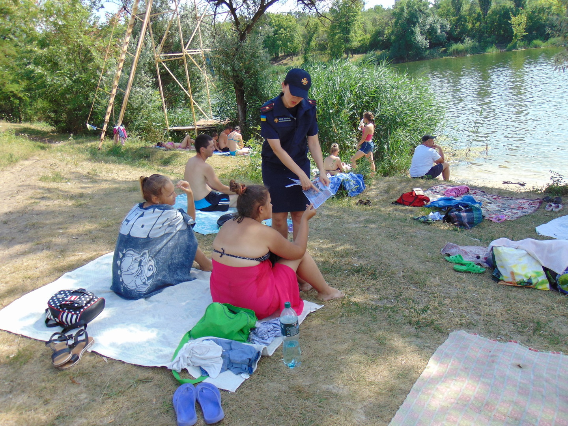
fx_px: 492
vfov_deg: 46.8
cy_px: 213
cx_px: 284
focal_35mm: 30
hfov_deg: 60.0
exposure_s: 1/500
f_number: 3.1
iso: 80
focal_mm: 5.4
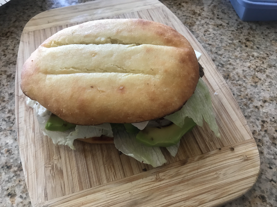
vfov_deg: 49.7
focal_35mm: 28
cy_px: 104
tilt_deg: -54.7
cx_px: 138
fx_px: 224
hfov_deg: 63.4
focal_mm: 3.99
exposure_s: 1/17
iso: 40
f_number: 1.8
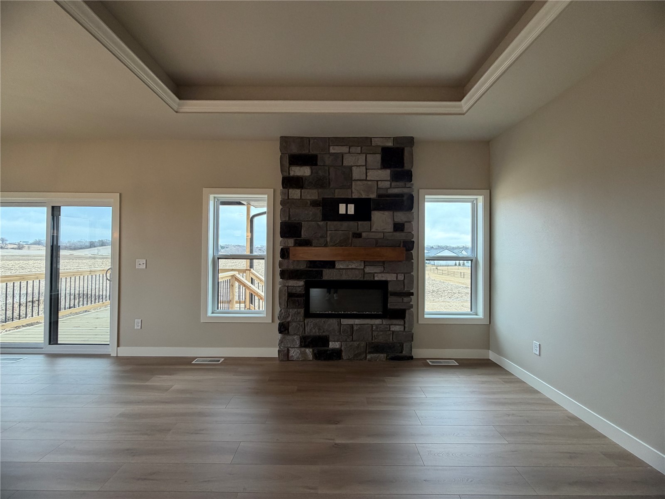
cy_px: 250
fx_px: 269
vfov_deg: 85.7
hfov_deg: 102.1
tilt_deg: +0.1
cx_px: 332
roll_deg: -1.0
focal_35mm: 14
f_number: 2.2
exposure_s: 1/120
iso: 160
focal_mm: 2.22
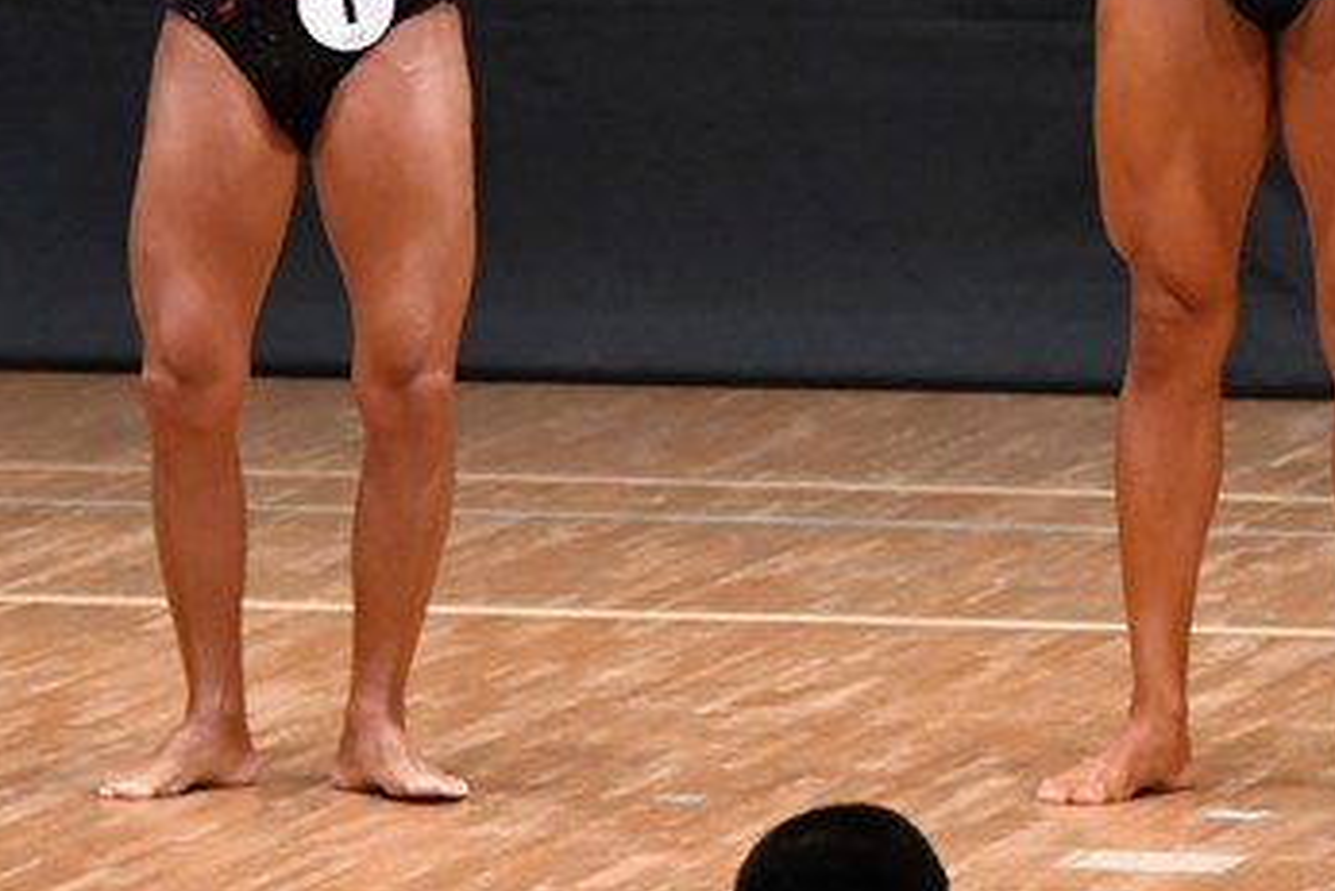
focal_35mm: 604
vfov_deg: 2.3
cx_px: 658
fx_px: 22407
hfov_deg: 3.4
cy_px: 39
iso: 8000
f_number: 5.6
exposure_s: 1/400
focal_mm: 180
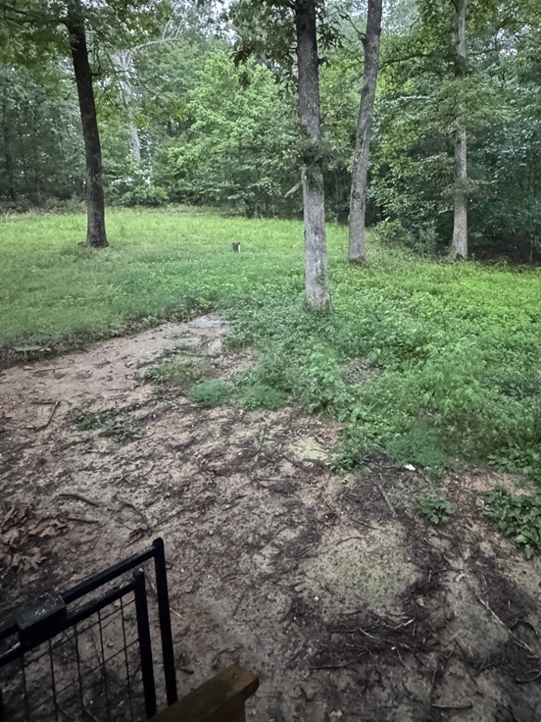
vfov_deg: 72.5
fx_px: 479
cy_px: 265
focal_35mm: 23
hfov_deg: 58.0
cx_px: 344
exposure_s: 1/42
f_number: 2.2
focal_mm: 2.22
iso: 1250
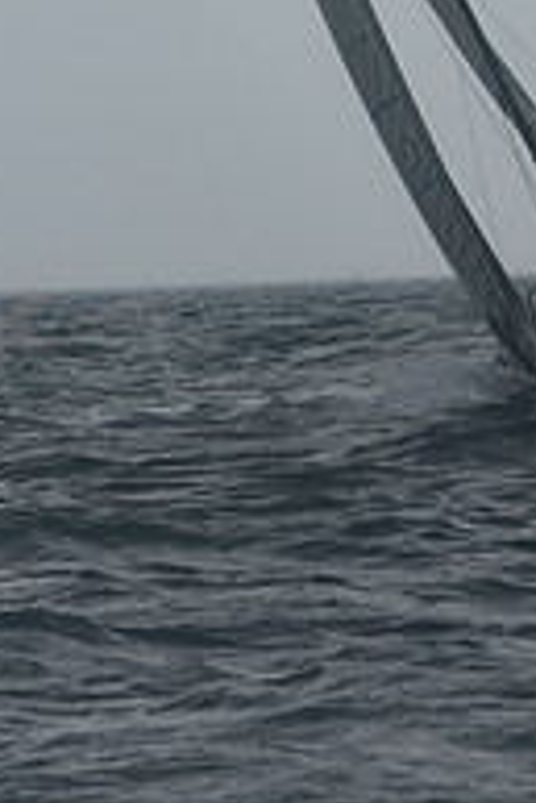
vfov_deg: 7.1
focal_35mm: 286
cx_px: 376
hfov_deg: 4.8
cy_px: -329
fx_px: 6375
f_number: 6.3
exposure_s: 1/640
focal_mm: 95
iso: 400
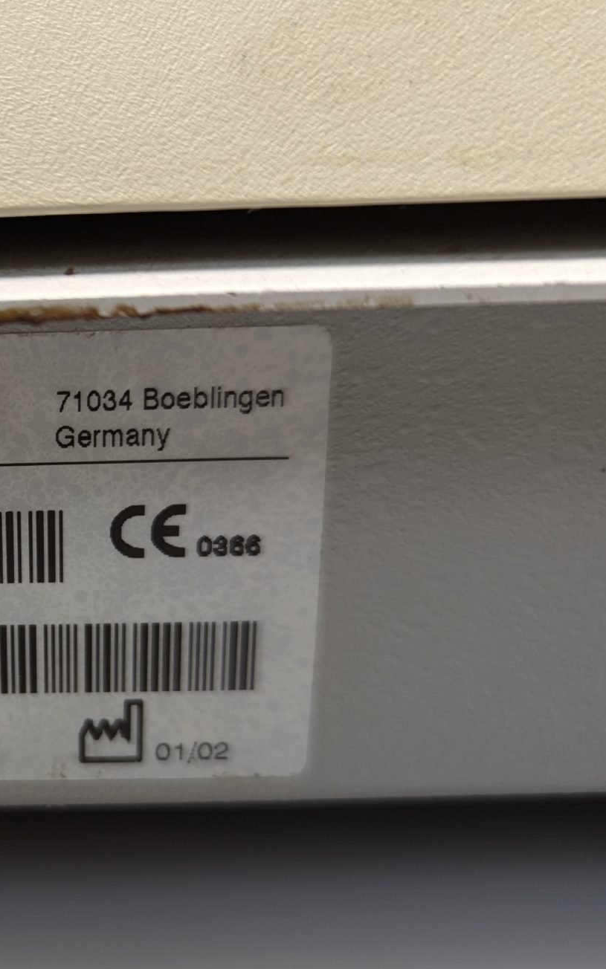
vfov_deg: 40.3
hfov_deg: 23.9
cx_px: -86
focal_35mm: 50
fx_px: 1321
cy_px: 522
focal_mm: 6.81
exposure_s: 1/33.3
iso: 50
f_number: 1.85
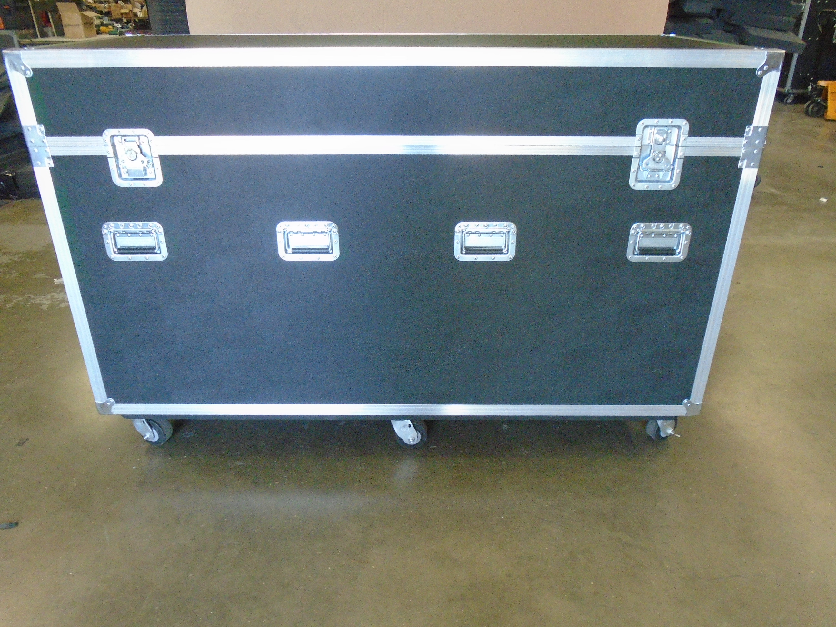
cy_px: 314
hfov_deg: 67.3
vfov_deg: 53.1
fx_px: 628
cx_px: 418
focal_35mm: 26
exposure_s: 1/100
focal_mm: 4.6
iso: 640
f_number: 3.2
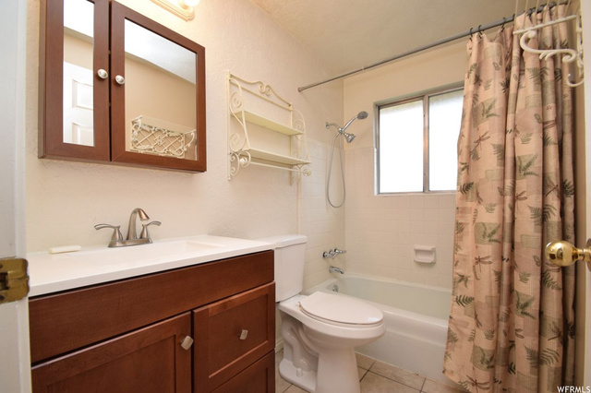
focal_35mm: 15
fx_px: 246
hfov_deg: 100.4
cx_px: 296
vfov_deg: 77.3
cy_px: 196
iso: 720
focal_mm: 10
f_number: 5.6
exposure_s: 1/125
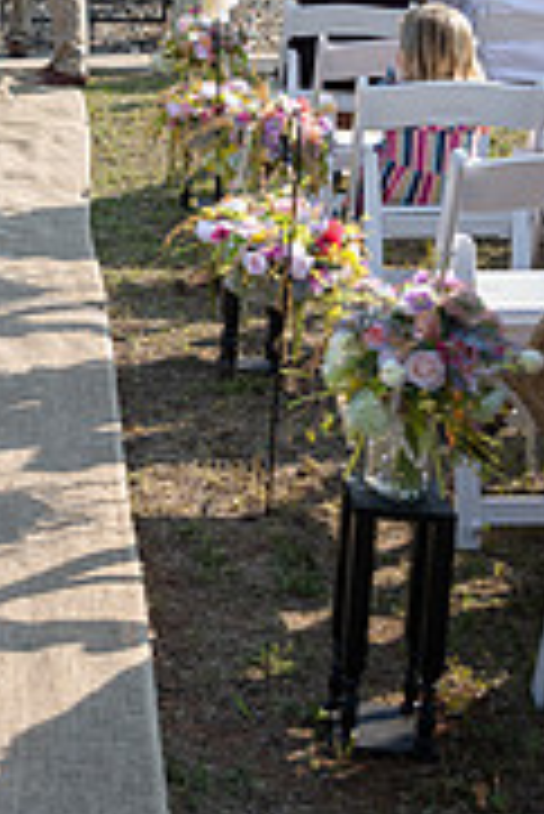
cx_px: -36
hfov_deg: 15.4
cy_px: 45
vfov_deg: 22.6
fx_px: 1968
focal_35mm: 87
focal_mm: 35
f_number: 3.5
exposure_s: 1/320
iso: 64
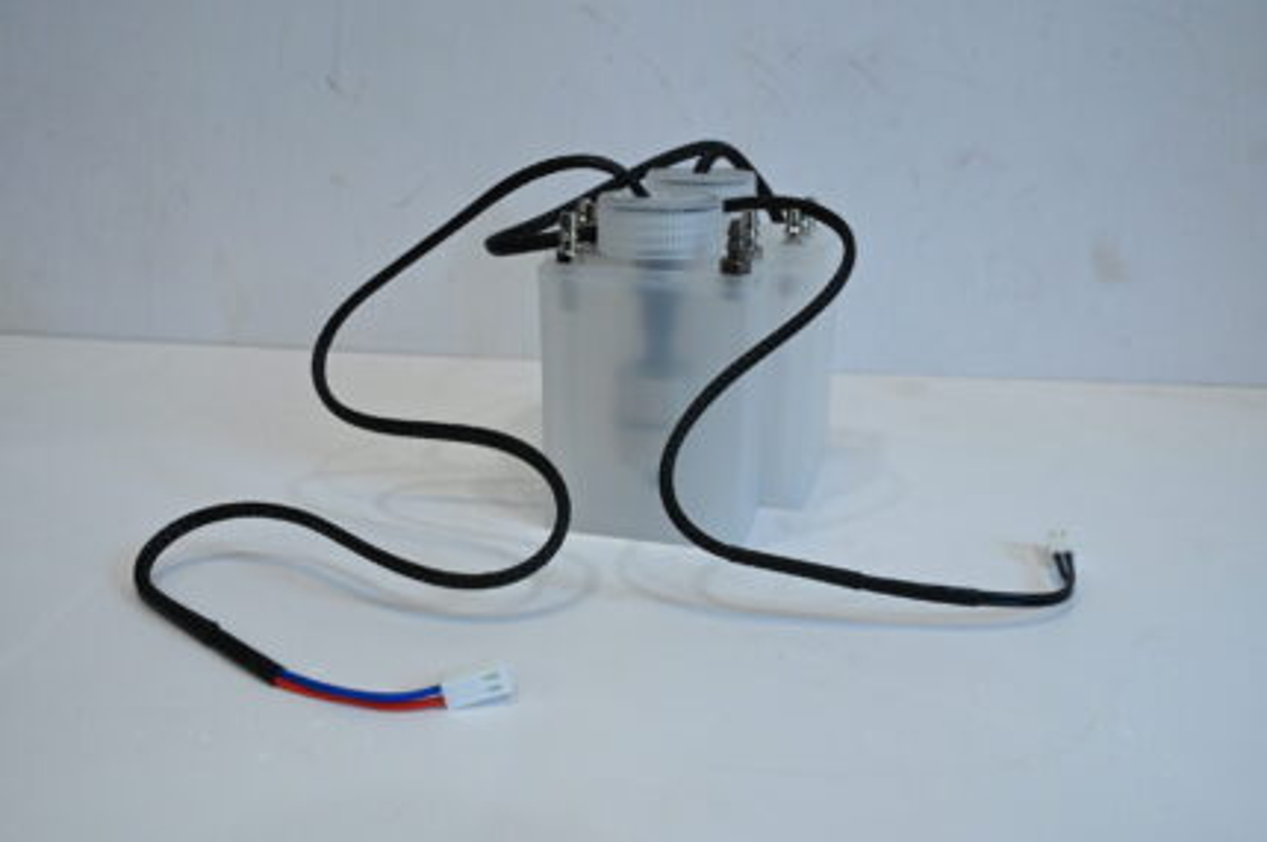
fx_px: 1055
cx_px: 634
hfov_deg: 62.0
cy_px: 421
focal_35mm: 30
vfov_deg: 43.5
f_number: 13
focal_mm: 30
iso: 6400
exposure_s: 1/125
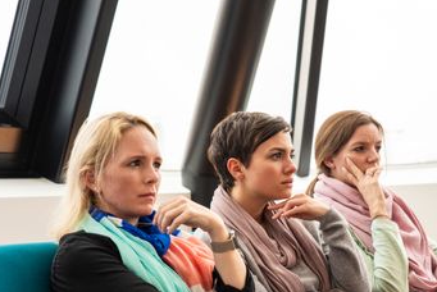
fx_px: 1130
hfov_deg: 21.9
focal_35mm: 93
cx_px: 254
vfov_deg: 14.7
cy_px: 187
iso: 800
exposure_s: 1/125
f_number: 4.5
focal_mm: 62
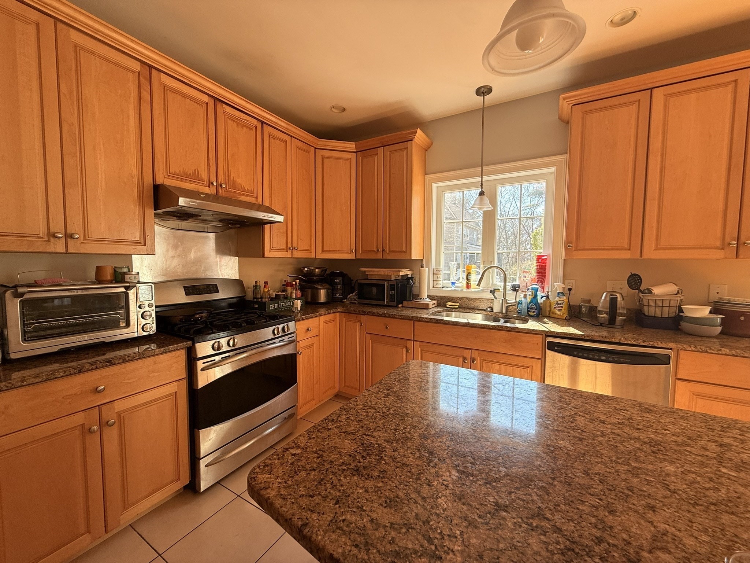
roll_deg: +0.1
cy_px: 282
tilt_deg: -4.1
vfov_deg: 85.7
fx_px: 303
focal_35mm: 14
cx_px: 375
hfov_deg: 102.1
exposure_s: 1/99
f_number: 2.2
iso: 64
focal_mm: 2.22
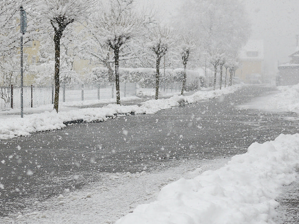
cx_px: 115
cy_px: 188
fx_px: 751
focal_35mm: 87
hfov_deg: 22.5
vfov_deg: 16.8
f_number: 2.2
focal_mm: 20
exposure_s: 1/640
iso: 160
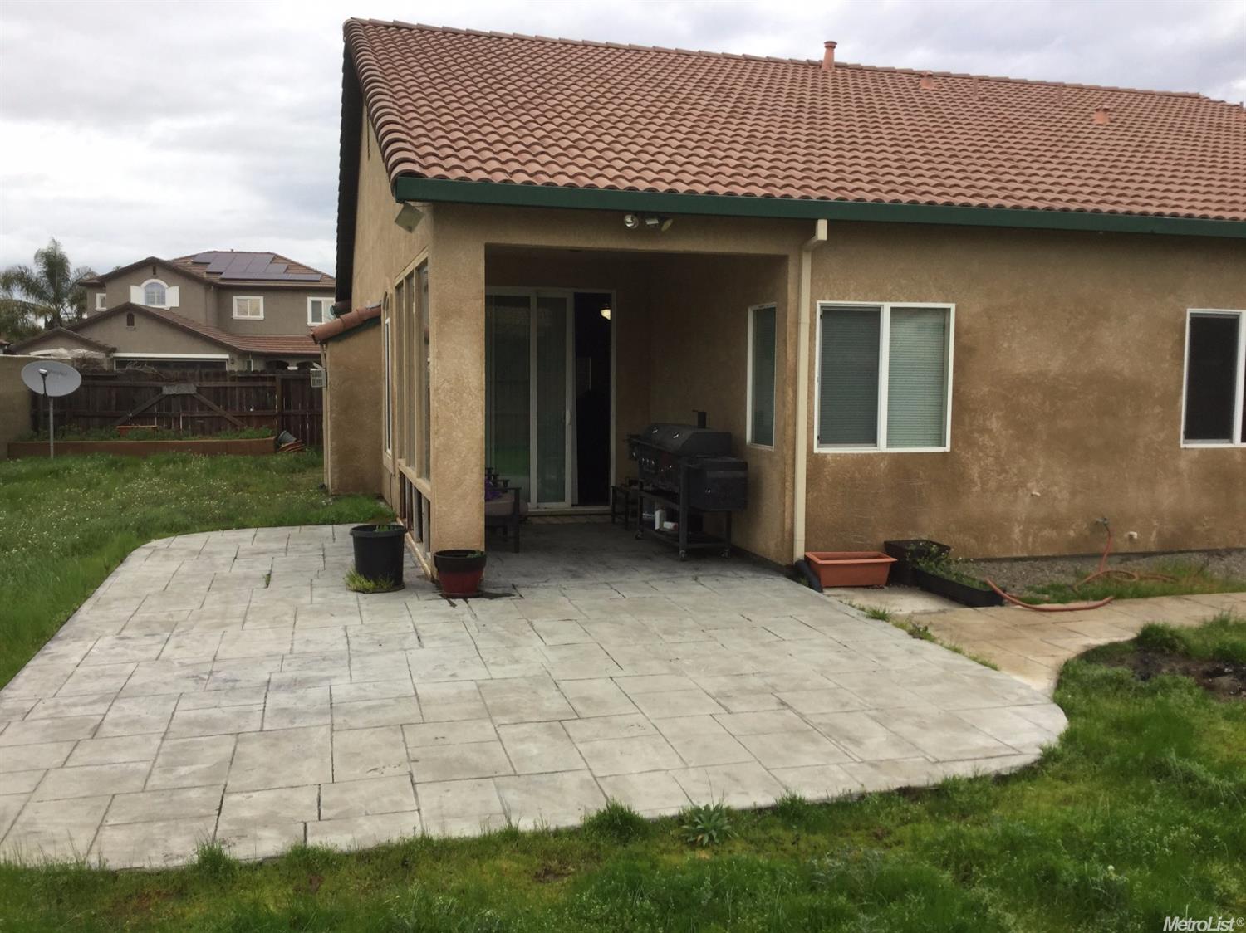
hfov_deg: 58.4
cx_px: 623
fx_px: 1115
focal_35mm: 31
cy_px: 466
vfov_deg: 45.4
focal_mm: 3.3
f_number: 2.4
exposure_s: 1/213
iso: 25
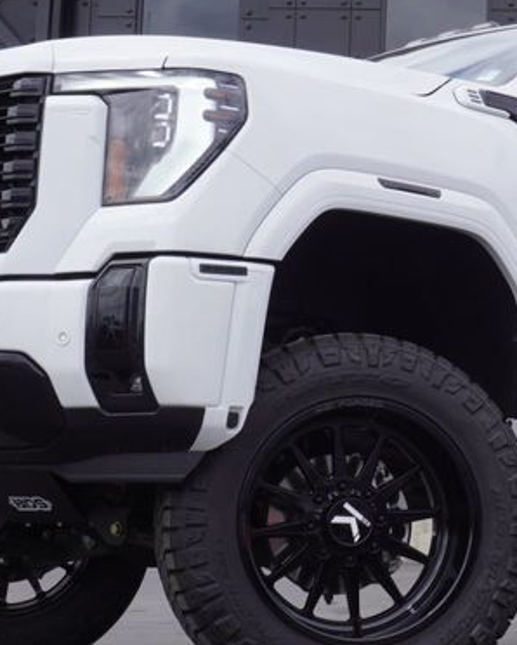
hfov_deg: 16.4
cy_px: 241
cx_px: 435
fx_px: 1777
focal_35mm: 93
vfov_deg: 20.5
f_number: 11
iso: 100
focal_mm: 24
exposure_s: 1/160
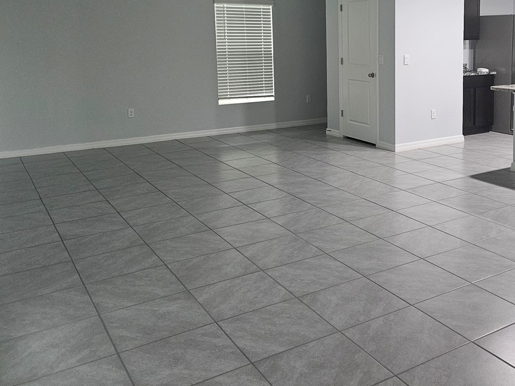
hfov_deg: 47.1
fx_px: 565
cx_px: 390
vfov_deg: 36.8
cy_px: 96
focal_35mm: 38
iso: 800
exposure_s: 1/120
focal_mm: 6.3
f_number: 1.7
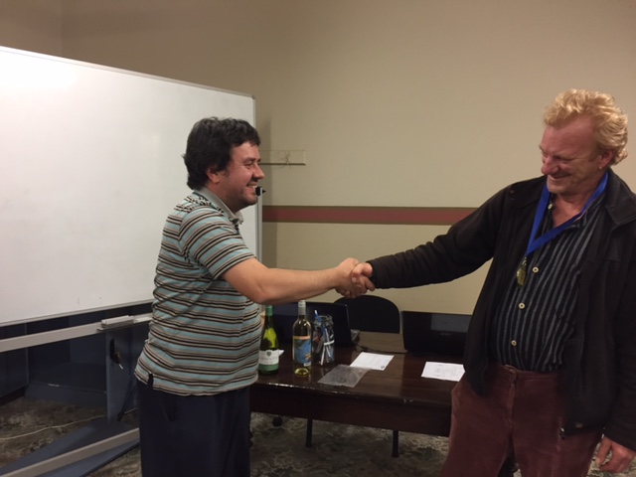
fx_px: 533
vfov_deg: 48.2
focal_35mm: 29
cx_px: 318
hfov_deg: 61.7
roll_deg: -0.7
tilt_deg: -3.2
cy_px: 238
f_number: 2.2
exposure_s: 1/33
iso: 160
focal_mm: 4.15
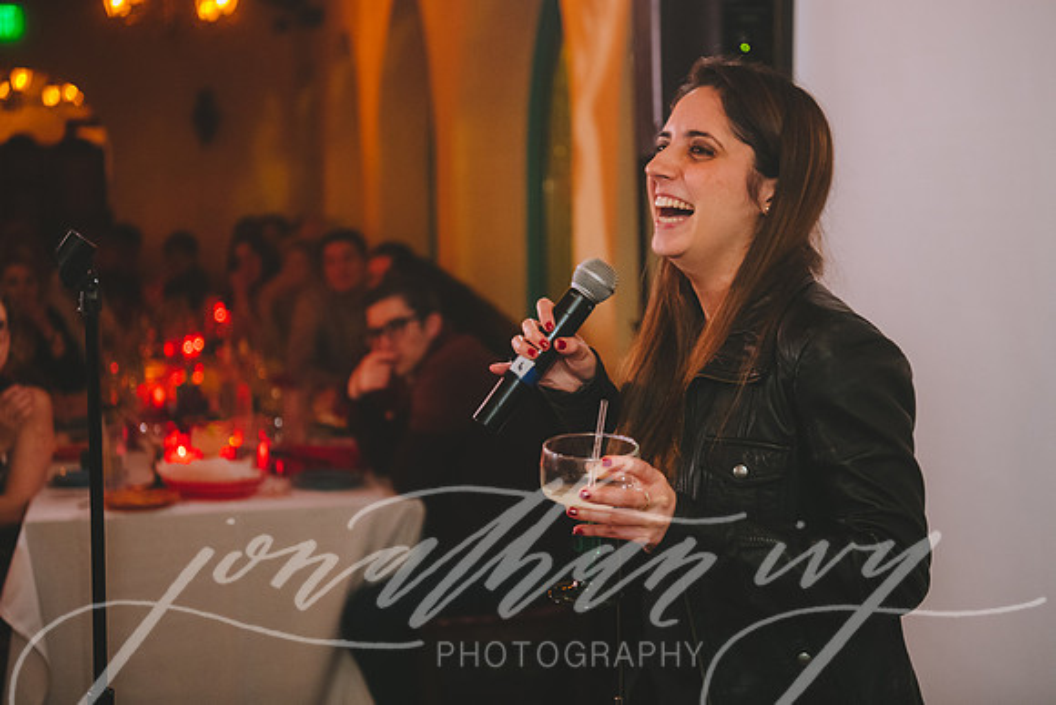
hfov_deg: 34.4
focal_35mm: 58
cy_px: 310
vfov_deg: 23.3
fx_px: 1708
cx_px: 528
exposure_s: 1/80
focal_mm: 52
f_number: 2.8
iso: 1250
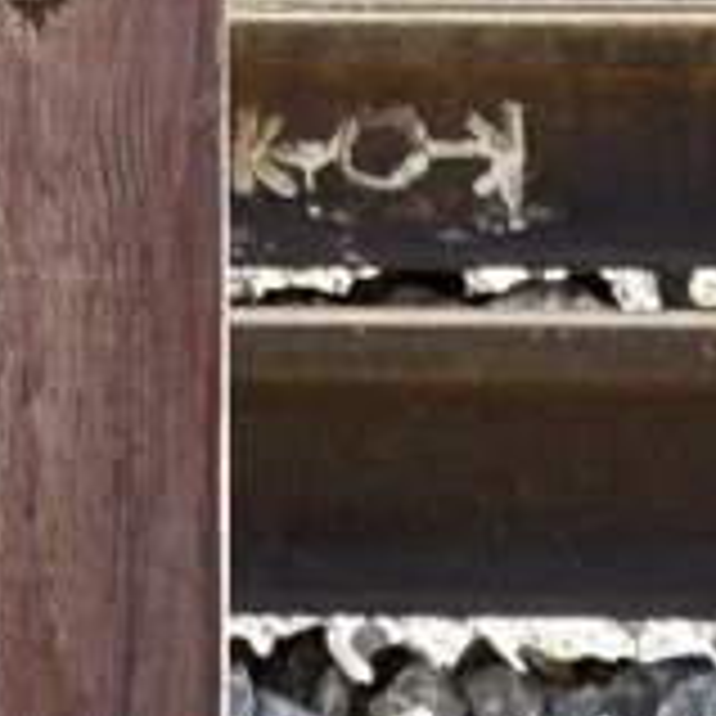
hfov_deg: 2.8
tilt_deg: -3.3
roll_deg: -0.3
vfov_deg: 2.8
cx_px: 257
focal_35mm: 616
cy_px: -1036
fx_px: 14415
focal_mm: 9
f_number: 2.8
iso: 32
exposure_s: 1/136
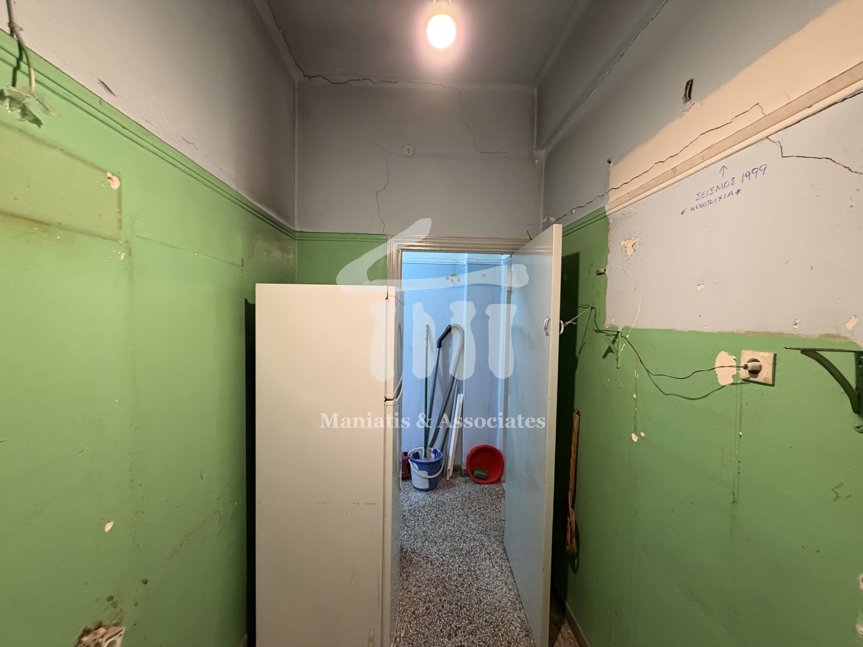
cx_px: 432
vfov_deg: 85.7
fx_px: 349
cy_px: 324
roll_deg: -1.6
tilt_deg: -3.9
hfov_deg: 102.1
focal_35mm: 14
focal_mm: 2.22
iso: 320
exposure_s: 1/50
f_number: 2.2
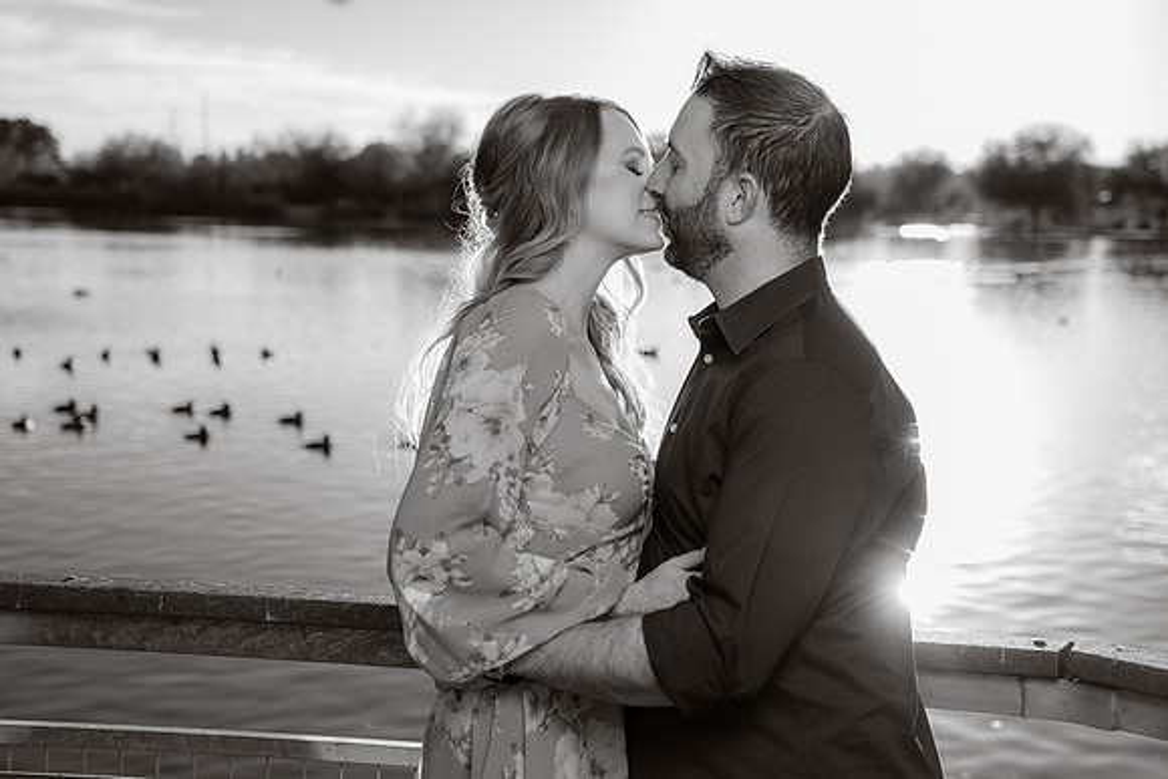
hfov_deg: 35.0
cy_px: 390
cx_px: 584
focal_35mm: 57
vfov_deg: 23.8
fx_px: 1850
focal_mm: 57
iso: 50
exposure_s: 1/250
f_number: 4
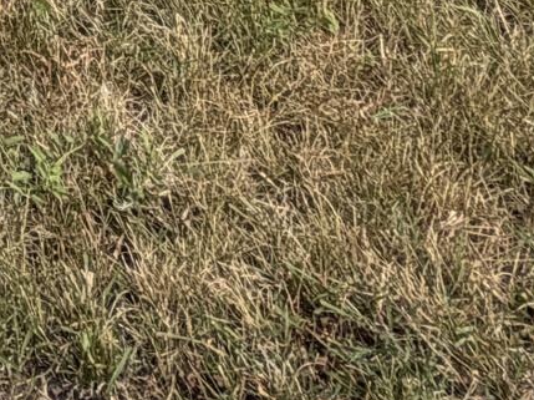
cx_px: -510
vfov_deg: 10.2
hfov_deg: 16.0
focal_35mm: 98
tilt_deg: -6.4
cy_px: -855
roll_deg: +1.0
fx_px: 1511
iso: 25
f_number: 2.2
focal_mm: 2.22
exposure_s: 1/770
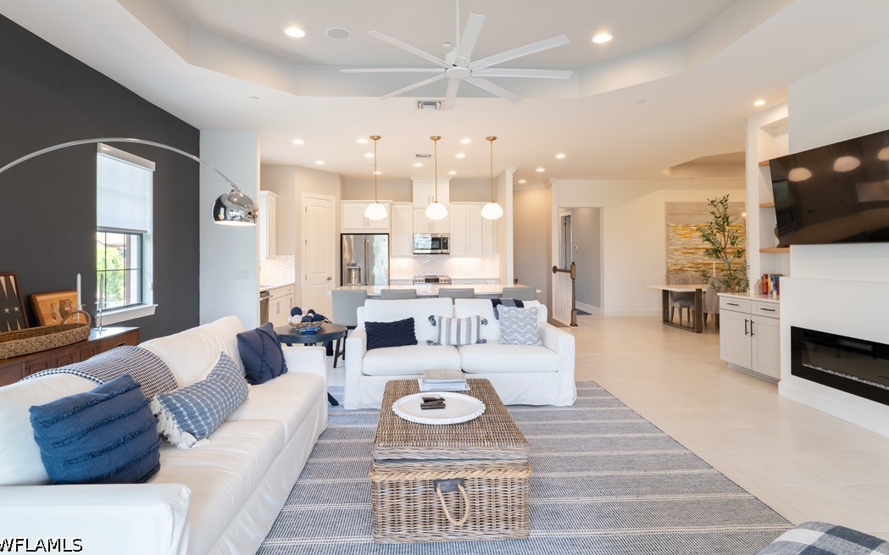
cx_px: 440
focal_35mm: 19
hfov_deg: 88.0
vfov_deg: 62.1
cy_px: 251
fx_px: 460
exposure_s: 1/10
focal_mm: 18
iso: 200
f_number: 14
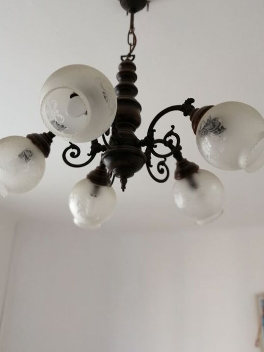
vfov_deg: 50.0
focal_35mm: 37
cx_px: 127
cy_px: 156
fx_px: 376
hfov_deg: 38.7
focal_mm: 3.46
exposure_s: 1/50
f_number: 4
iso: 50
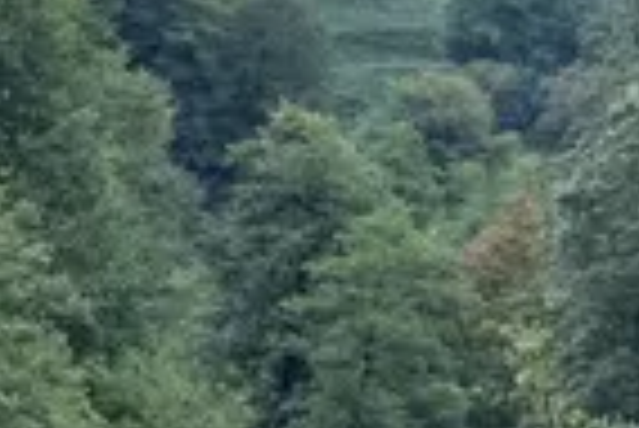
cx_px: -976
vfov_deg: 4.1
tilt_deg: -1.6
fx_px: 5934
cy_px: 437
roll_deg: -1.2
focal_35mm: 334
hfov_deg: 5.9
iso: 16
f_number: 2.4
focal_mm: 6
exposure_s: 1/291
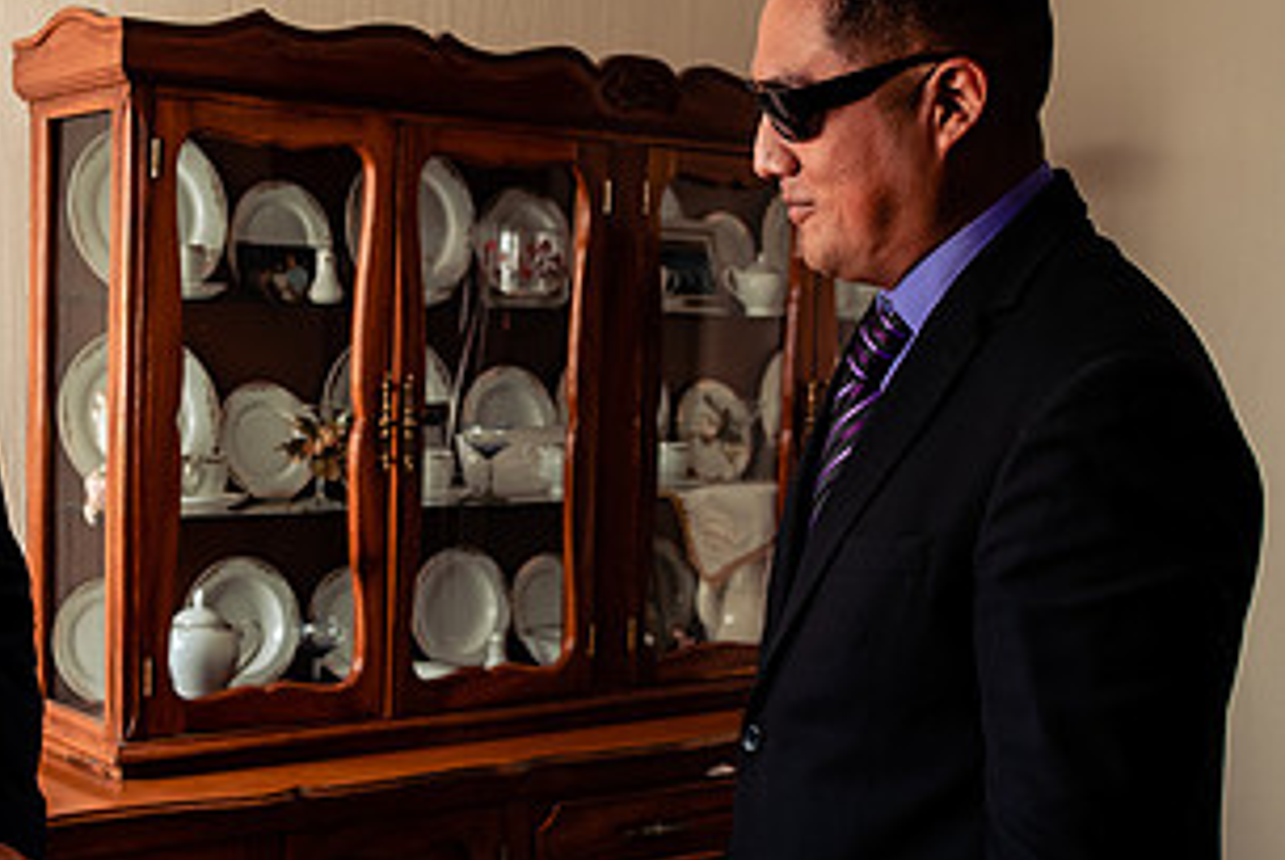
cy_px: 481
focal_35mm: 54
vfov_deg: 25.1
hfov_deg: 36.1
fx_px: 1929
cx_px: 346
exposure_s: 1/160
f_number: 3.5
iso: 400
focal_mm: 24
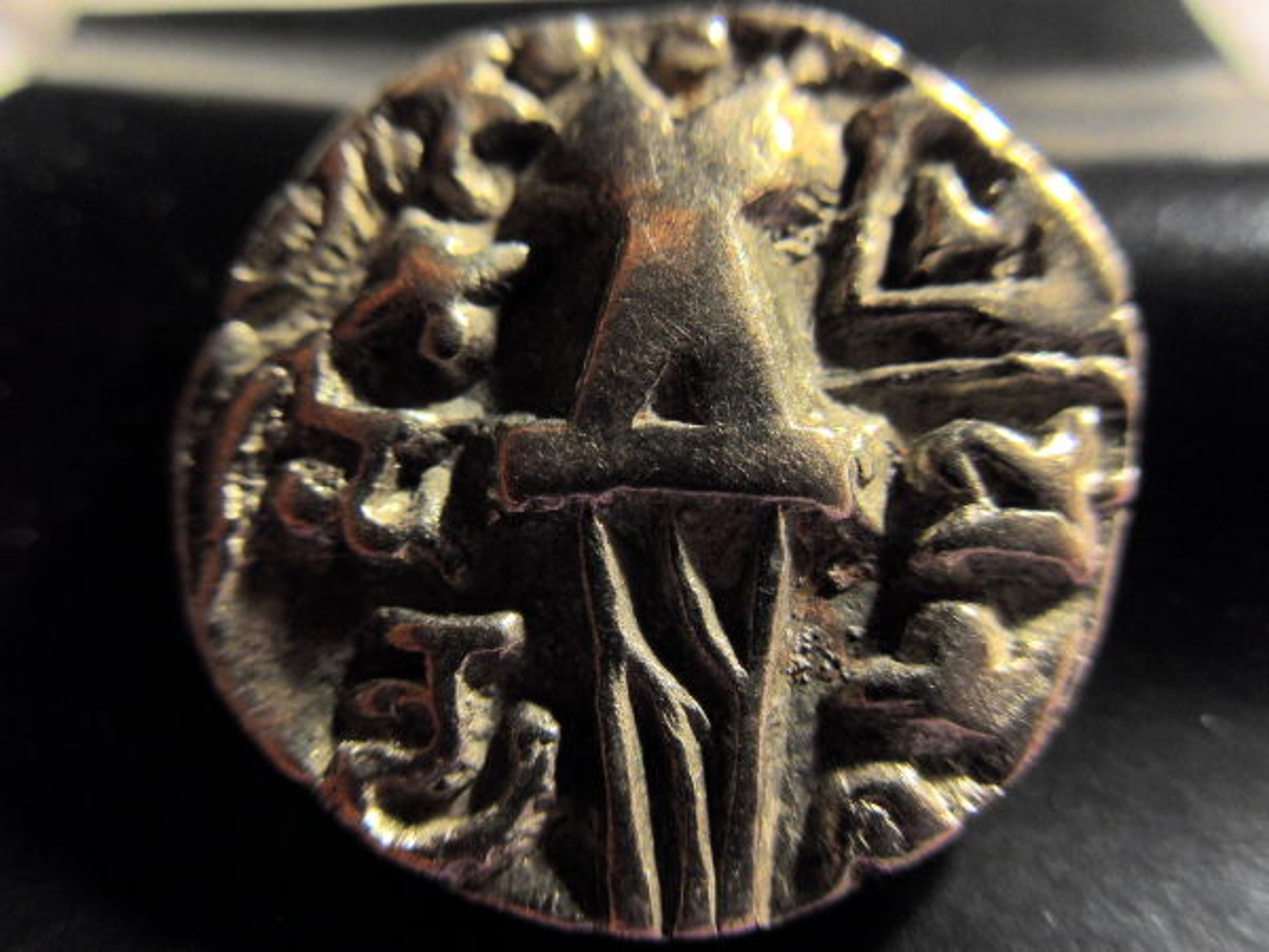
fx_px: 1283
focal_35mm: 35
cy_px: 476
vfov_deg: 40.7
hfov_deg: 52.6
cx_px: 634
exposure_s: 1/10
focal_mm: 6.3
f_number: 3.5
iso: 400
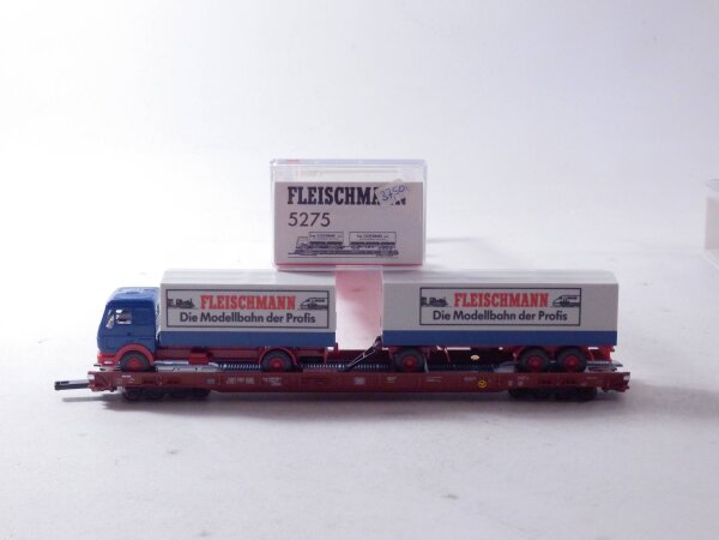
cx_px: 360
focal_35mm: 66
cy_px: 270
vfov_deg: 22.3
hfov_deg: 29.4
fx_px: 1371
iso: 800
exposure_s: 1/160
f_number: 4.4
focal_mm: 11.9
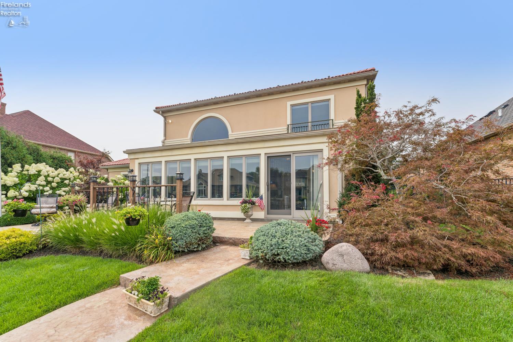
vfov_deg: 81.2
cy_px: 171
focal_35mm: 14
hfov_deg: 104.3
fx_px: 199
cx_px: 256
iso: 200
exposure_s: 1/500
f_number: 8
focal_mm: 14
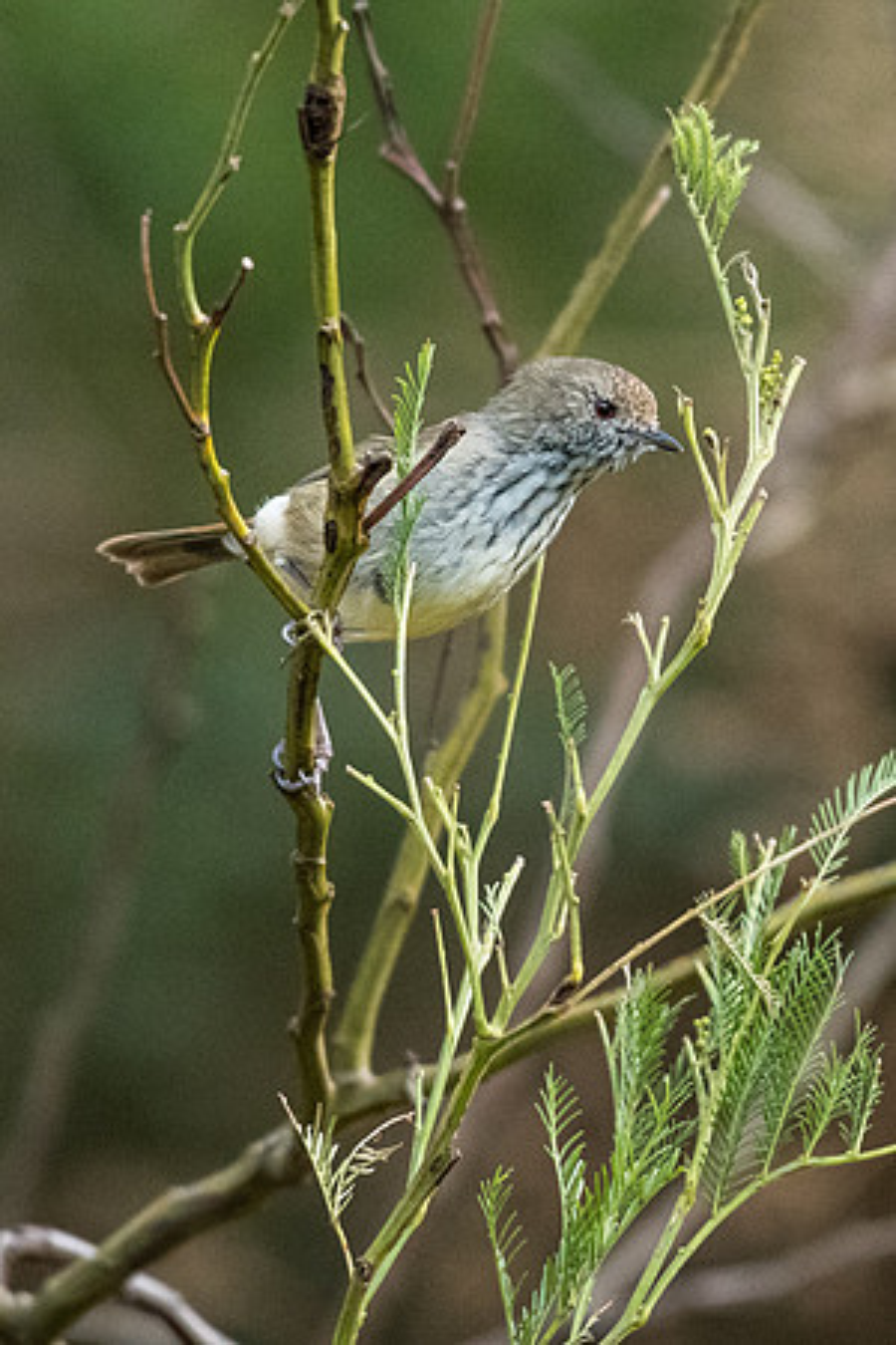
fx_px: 36307
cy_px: 591
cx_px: 545
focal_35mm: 973
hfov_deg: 1.4
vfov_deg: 2.1
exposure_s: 1/1000
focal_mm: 500
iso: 3200
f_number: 5.6
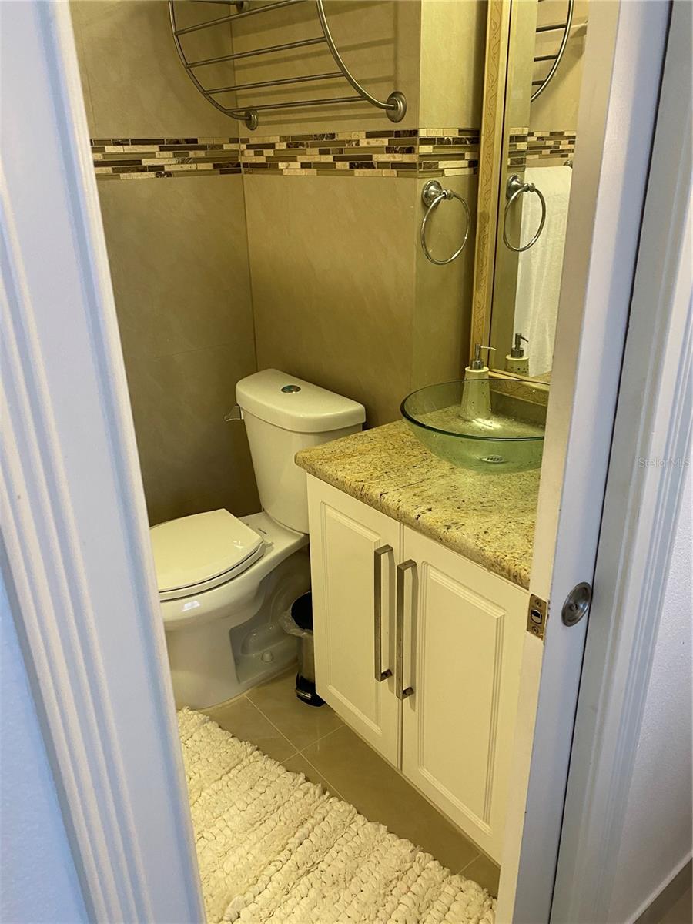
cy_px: 462
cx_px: 346
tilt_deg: -22.8
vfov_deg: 67.3
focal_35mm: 26
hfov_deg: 53.1
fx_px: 694
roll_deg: +1.3
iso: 200
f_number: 1.8
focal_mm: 4.25
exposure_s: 1/60
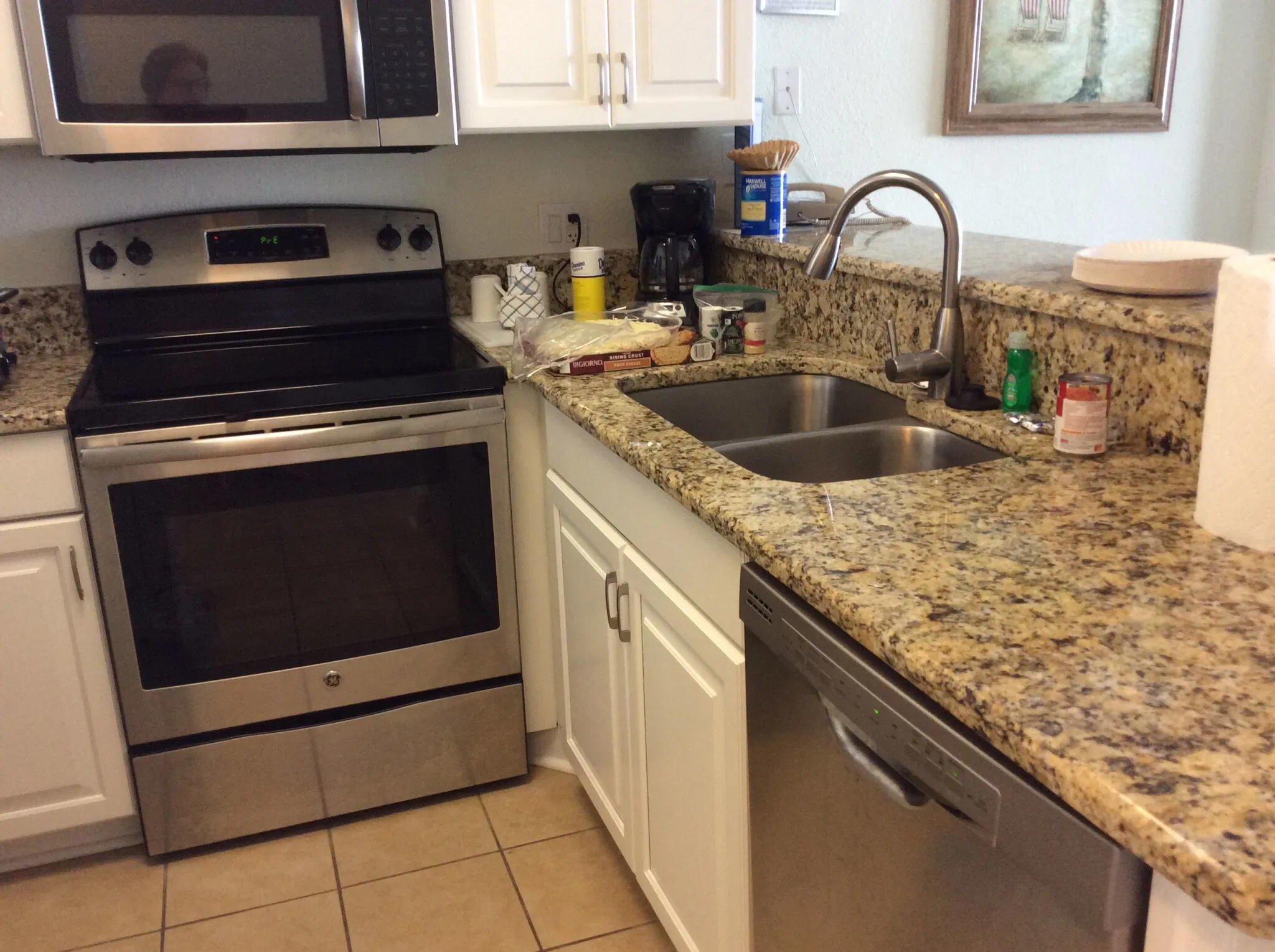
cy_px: 476
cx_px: 638
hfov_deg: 56.9
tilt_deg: -17.2
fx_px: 1177
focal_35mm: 32
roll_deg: +2.6
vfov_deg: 44.0
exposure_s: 1/24
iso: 80
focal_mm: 3.3
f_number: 2.4
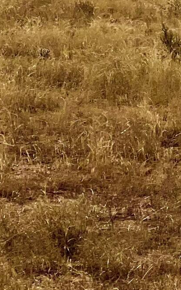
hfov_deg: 3.4
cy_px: -68
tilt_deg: -0.6
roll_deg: -0.1
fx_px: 2937
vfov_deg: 5.6
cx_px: 581
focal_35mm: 372
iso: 32
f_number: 2.8
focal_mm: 9
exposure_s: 1/2732
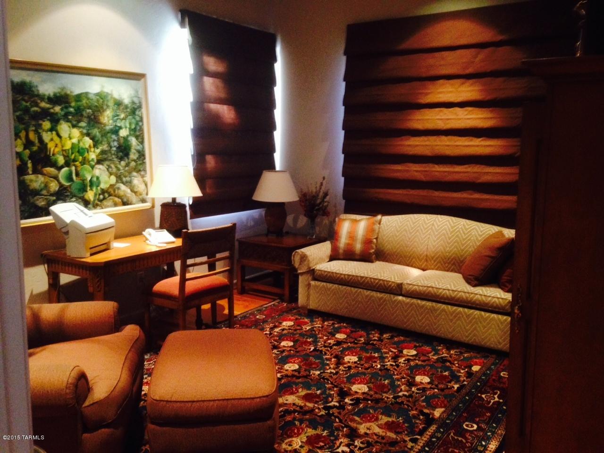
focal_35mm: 33
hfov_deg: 55.4
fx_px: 576
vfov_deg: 42.9
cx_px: 302
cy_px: 226
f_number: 2.4
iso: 400
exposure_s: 1/15
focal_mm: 4.12
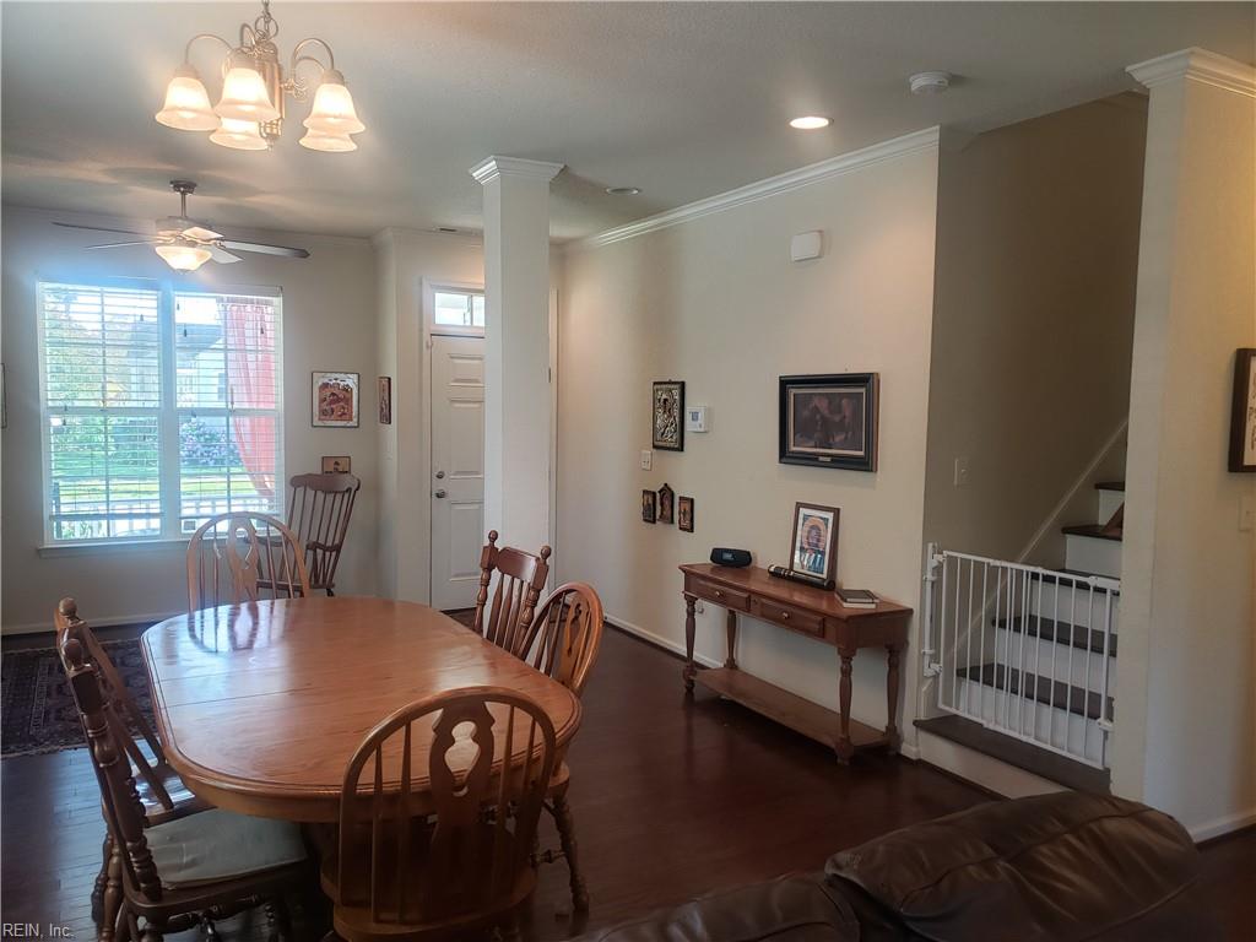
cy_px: 471
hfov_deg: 67.3
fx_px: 943
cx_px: 628
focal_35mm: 26
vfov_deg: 53.1
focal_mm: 4.3
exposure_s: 1/60
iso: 80
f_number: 1.5
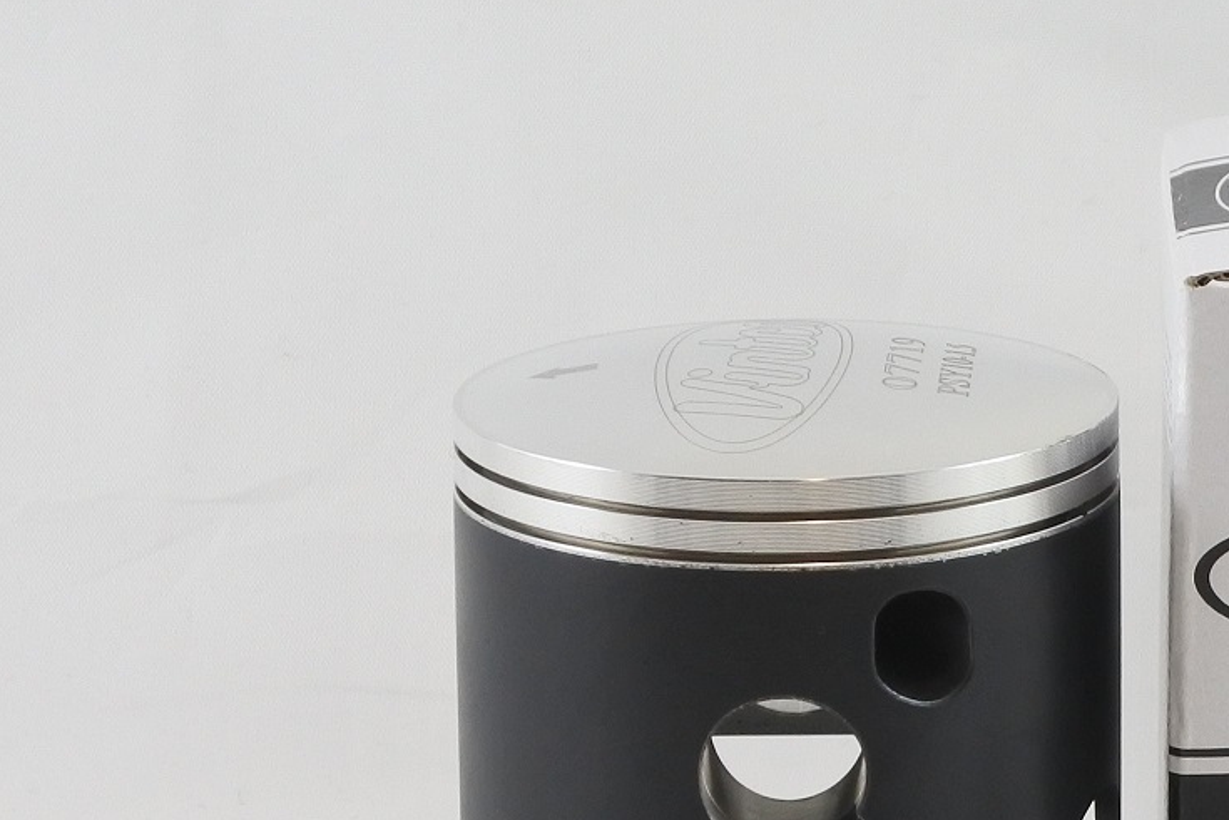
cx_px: 1282
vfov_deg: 11.9
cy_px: 720
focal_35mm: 114
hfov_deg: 17.5
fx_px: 3892
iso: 400
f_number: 4.5
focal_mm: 18.4
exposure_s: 1/125
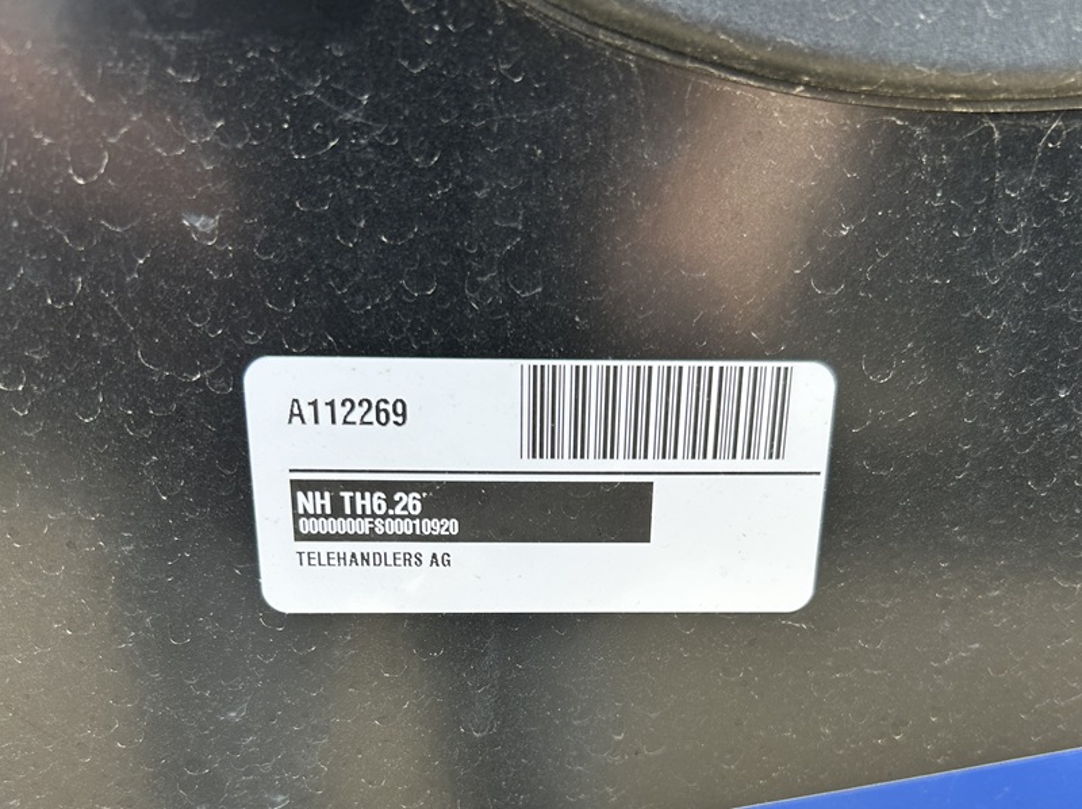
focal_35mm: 26
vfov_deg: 53.0
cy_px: 404
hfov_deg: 67.4
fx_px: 812
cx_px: 541
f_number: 1.5
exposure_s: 1/594
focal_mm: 5.7
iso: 50
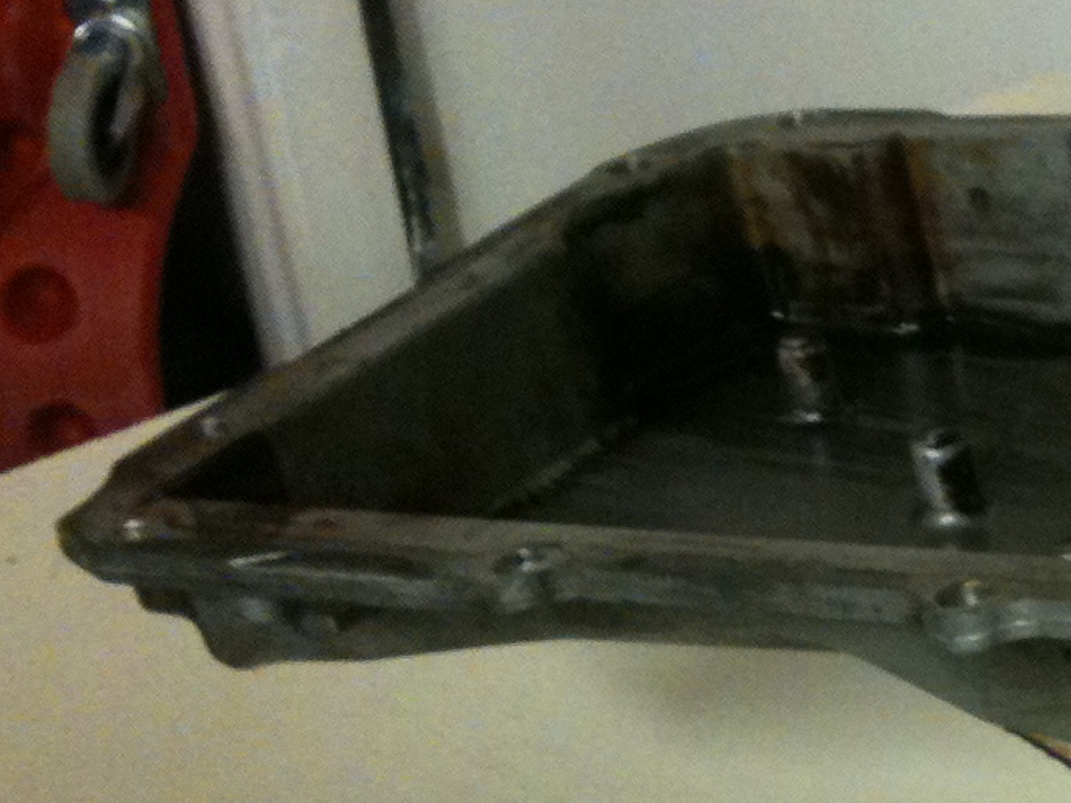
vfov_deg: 14.0
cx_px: 1430
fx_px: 3248
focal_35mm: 105
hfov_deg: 17.5
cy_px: 707
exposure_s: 1/15
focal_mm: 3.9
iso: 200
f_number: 2.8
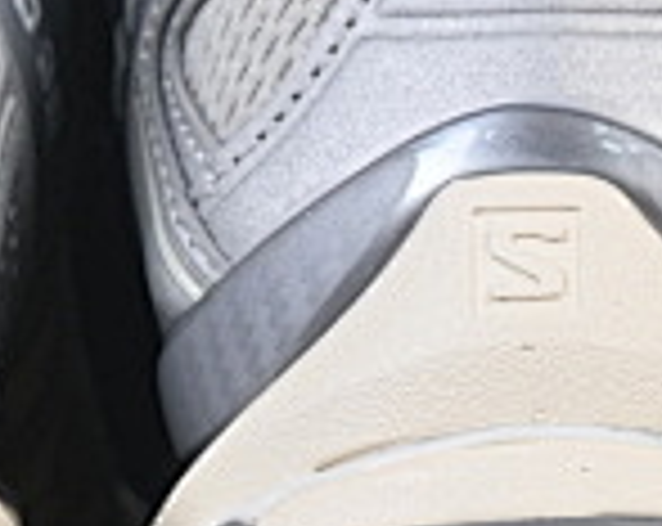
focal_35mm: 518
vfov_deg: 3.0
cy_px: -238
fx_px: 10129
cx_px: 108
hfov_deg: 3.7
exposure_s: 1/80
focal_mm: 50
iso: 160
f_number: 8
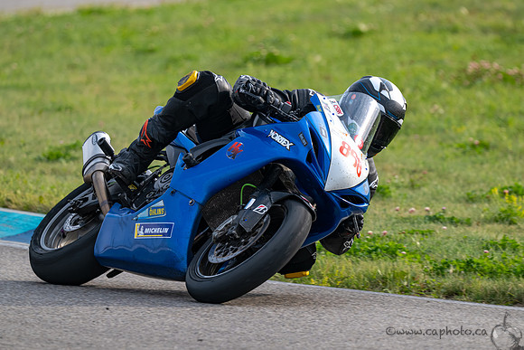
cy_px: 148
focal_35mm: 542
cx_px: 244
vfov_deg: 2.5
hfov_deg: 3.8
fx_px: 7886
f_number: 6
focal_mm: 470
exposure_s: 1/1250
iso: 450
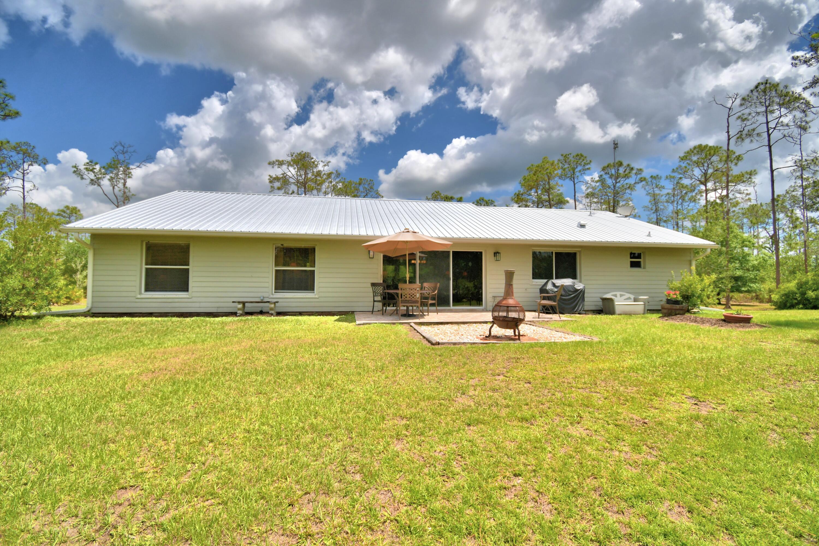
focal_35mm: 15
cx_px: 410
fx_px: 341
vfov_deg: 77.3
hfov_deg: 100.4
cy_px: 273
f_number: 4.5
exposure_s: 1/2000
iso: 100
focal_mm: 10
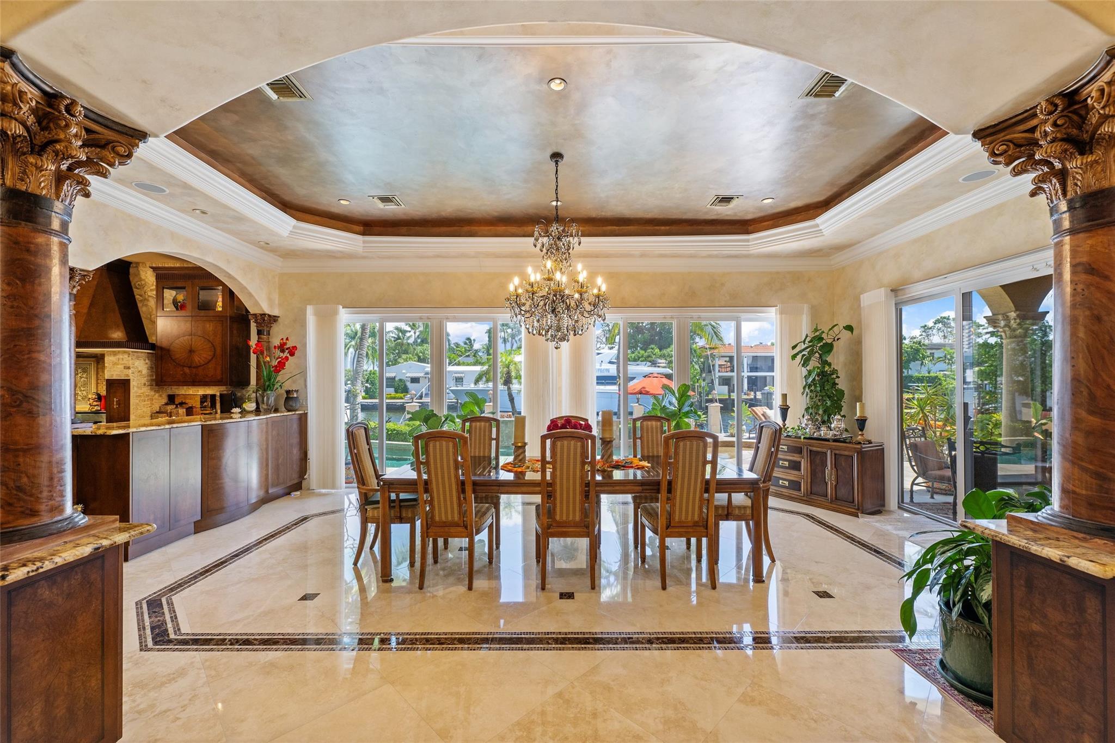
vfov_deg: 81.2
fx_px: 434
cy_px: 372
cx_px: 558
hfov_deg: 104.3
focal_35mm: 14
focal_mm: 14
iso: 250
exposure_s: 1/10
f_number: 6.3
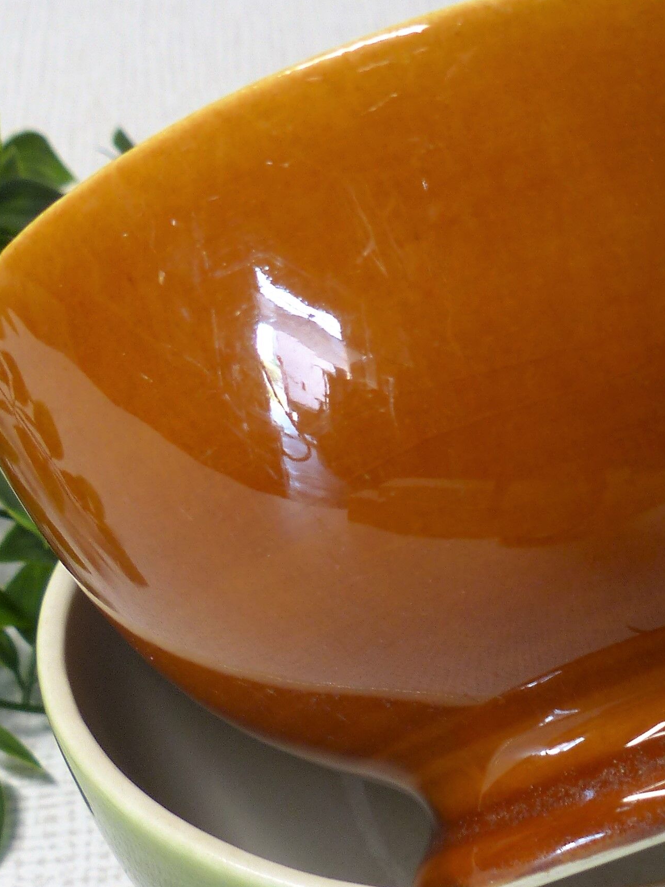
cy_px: 571
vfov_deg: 25.9
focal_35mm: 75
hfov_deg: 19.3
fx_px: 1921
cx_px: 603
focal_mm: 5.7
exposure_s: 1/13
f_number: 2.8
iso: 100
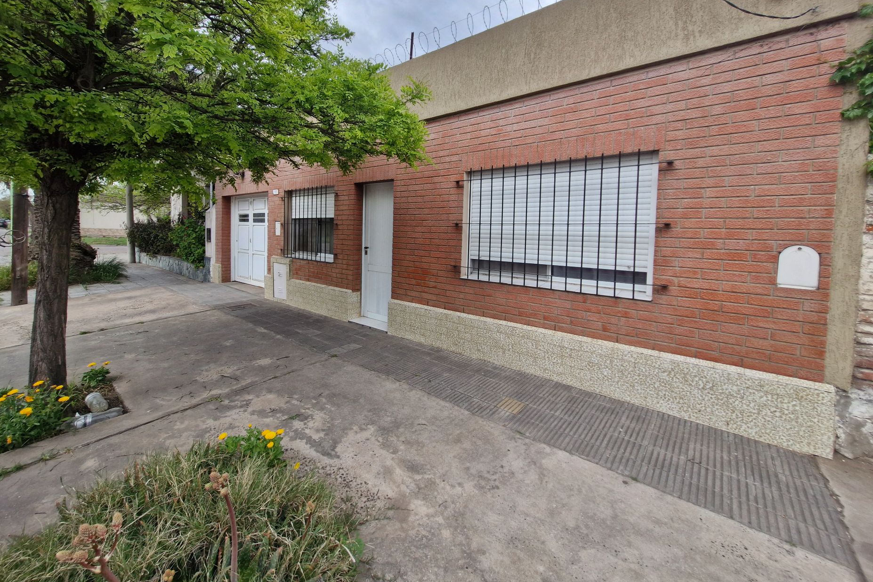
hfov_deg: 104.2
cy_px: 251
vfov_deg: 80.8
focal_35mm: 14
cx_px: 422
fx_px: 339
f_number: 2.2
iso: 50
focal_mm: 1.74
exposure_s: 1/1060
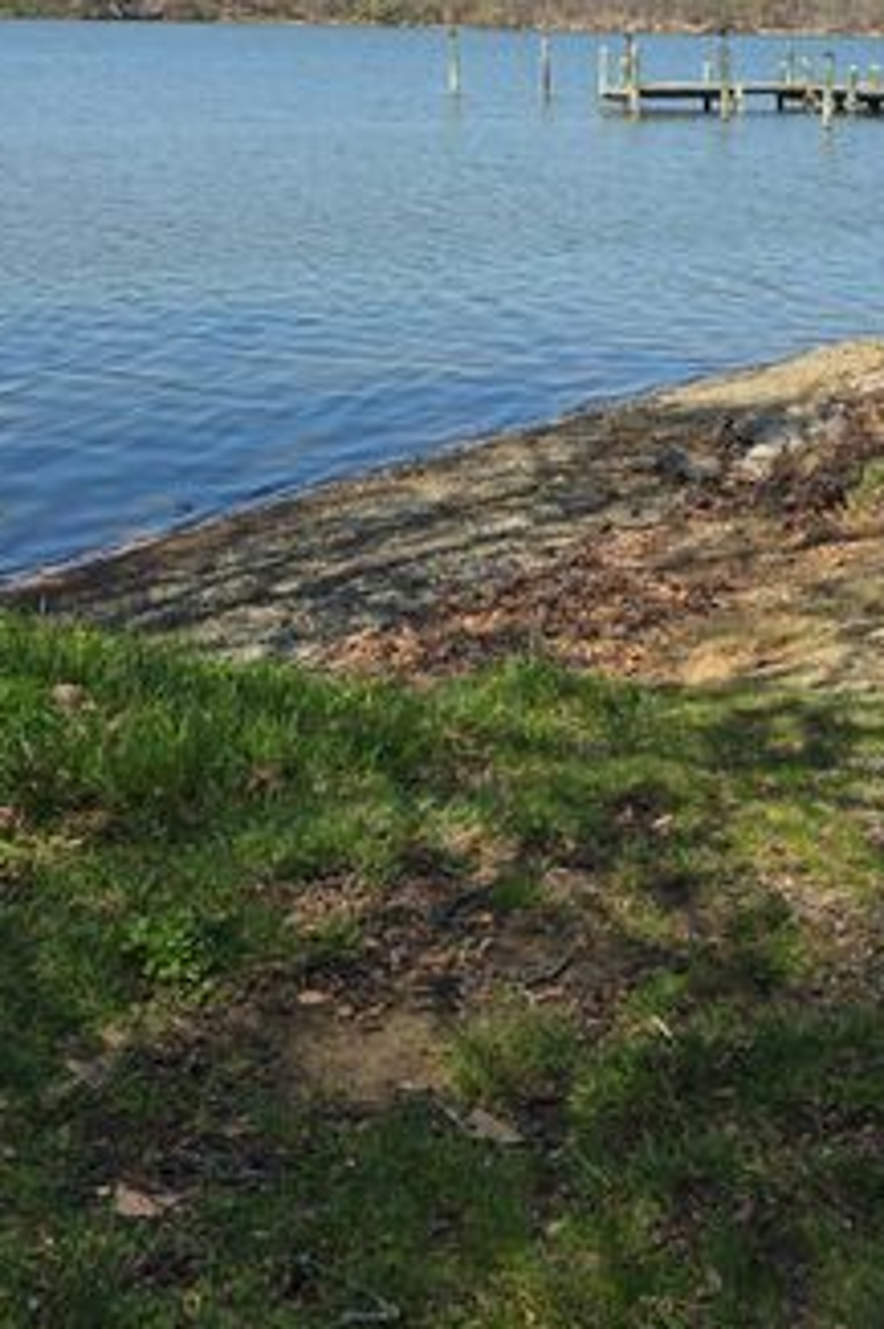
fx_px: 1807
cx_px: 534
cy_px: 79
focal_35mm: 49
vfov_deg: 37.2
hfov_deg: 27.4
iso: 12
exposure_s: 1/699
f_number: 1.7
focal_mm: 6.3
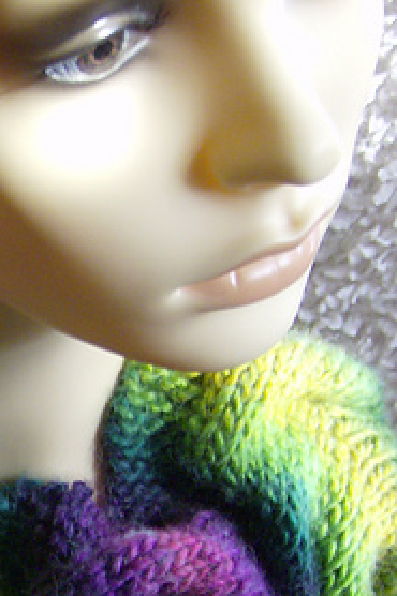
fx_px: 1424
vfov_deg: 23.5
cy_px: 414
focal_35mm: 86
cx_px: -27
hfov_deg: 15.5
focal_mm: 6
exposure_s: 1/38.5
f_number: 2.8
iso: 200
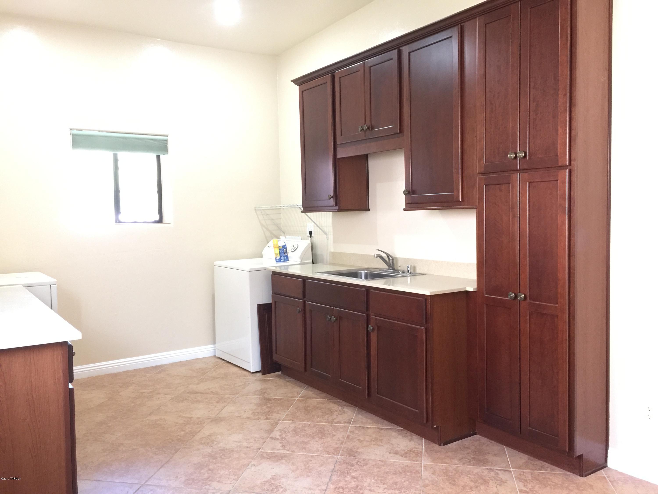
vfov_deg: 48.2
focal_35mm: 29
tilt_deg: -3.3
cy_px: 247
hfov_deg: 61.7
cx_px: 329
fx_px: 551
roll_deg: +0.2
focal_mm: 4.15
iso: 125
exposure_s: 1/15
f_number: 2.2
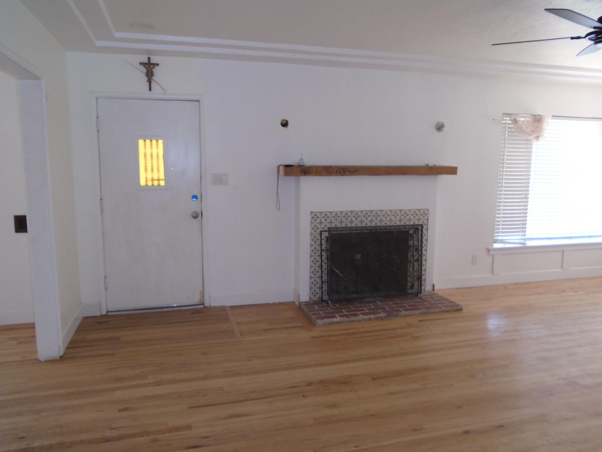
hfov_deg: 67.3
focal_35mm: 26
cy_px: 226
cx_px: 301
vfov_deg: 53.1
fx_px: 452
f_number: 3.2
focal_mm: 4.6
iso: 100
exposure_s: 1/40
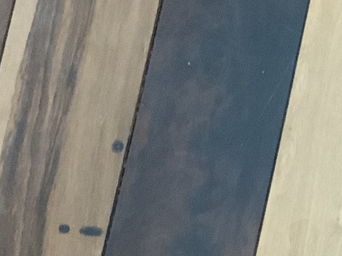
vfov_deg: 9.0
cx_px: 817
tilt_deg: -82.4
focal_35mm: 163
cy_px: 263
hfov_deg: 10.5
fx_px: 1611
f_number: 1.8
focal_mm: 3
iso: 320
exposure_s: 1/39
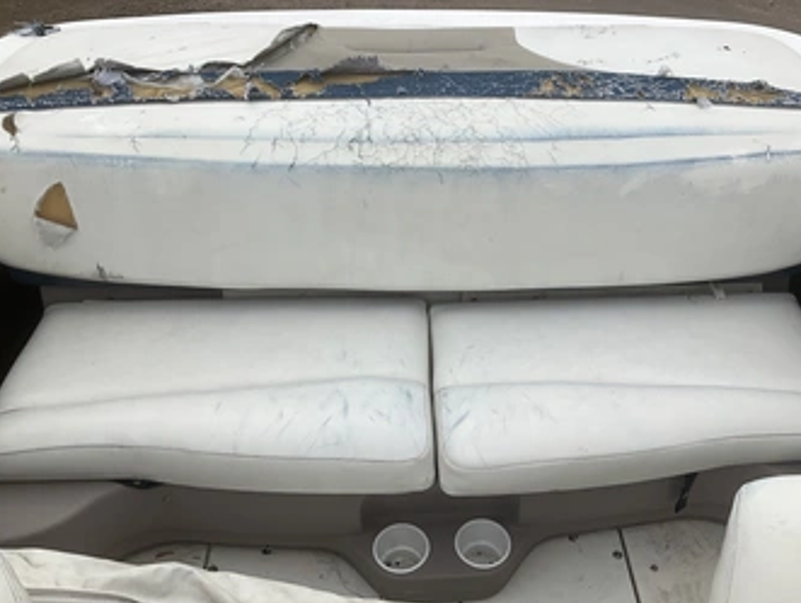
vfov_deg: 40.7
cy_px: 266
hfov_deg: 52.4
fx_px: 811
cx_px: 453
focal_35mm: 35
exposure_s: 1/2320
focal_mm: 3
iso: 25
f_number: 1.8
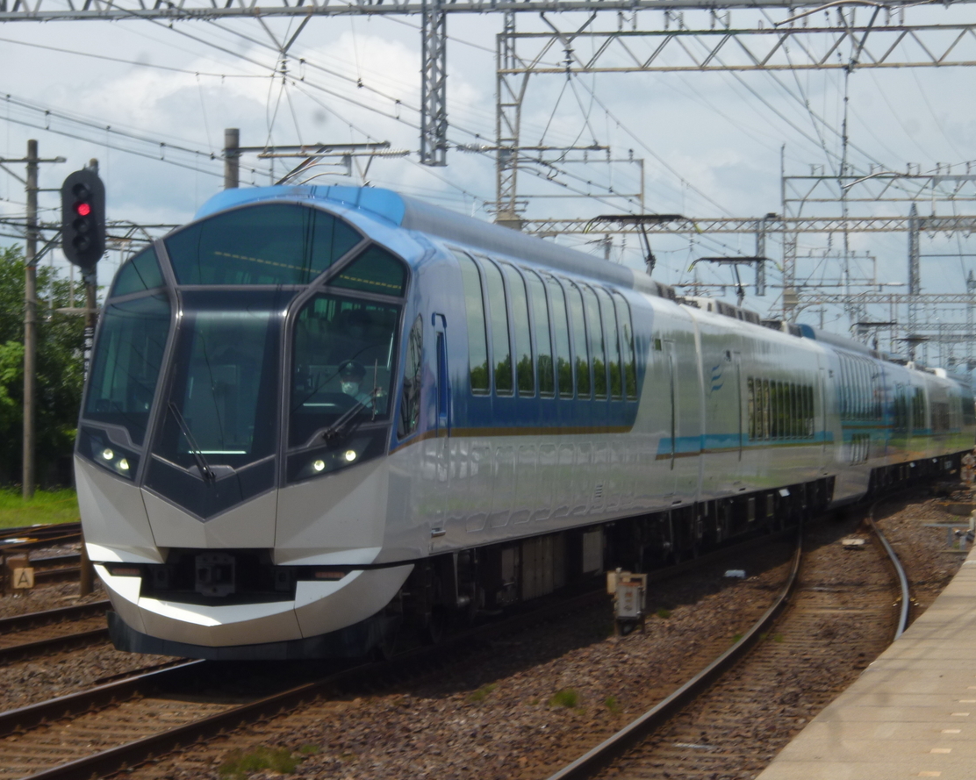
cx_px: 469
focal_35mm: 118
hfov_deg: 16.3
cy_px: 391
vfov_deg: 13.1
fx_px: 3408
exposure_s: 1/250
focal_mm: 20
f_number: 6.5
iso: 100
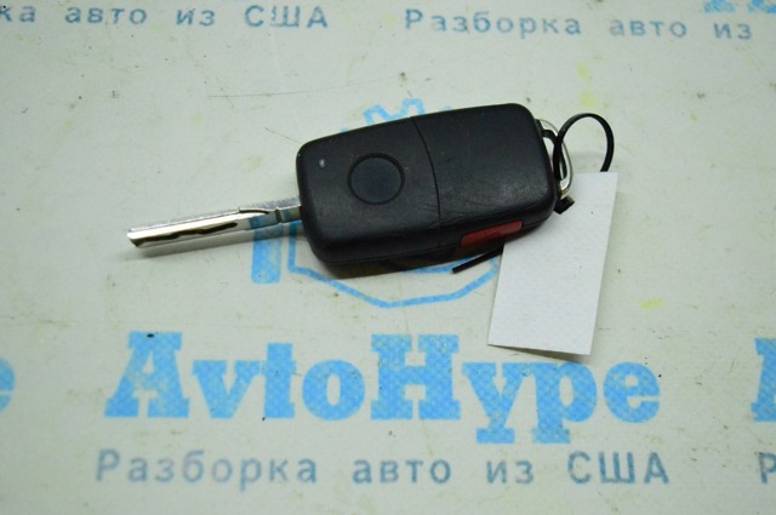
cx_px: 388
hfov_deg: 41.2
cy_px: 258
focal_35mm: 48
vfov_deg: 28.0
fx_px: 1033
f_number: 4.5
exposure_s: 1/1000
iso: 6400
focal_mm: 32
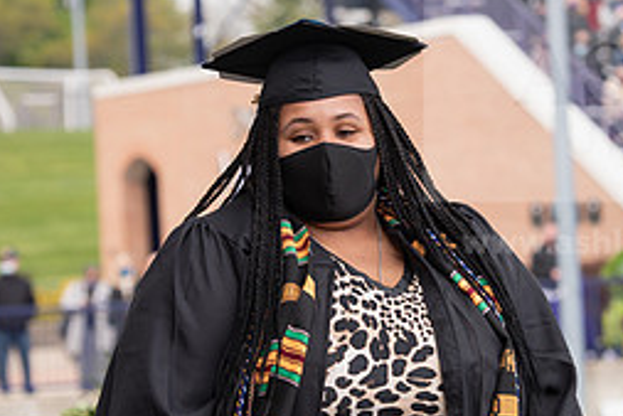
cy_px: 294
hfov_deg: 8.5
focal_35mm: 241
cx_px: 350
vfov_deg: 5.7
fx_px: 4173
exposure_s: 1/200
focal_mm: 105
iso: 200
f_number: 5
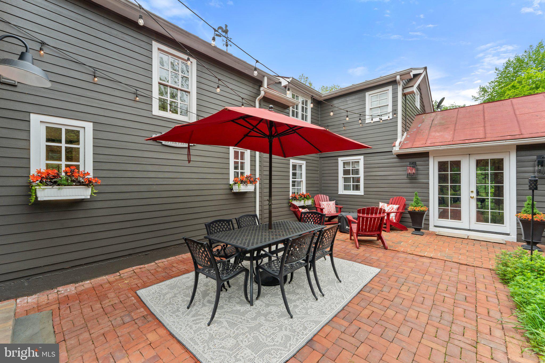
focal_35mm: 14
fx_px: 212
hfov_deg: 104.3
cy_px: 182
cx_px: 272
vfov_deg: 81.2
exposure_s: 1/80
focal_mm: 14
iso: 250
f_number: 13
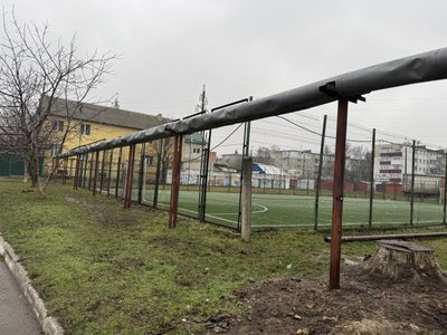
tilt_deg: +3.0
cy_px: 168
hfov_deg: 71.6
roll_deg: -2.1
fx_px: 310
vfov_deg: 56.8
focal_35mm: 24
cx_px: 224
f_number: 1.78
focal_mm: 6.76
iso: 80
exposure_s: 1/609
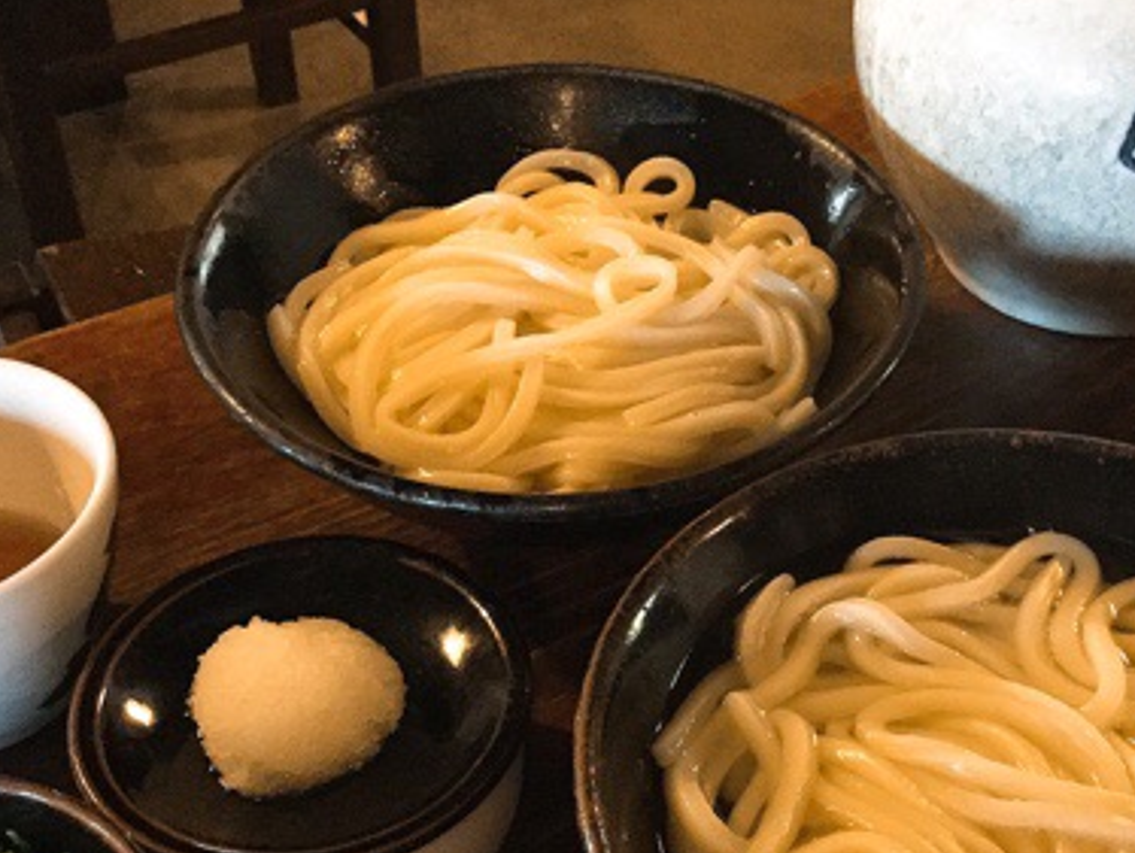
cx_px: 719
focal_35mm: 53
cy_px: 464
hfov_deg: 35.9
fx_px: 1739
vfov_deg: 27.5
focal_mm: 3.3
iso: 250
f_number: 2.4
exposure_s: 1/15
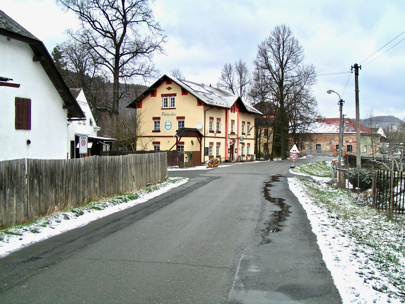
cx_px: 202
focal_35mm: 38
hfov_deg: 49.0
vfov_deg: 37.7
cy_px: 152
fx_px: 445
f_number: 5.6
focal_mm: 5.8
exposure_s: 1/250
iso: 50
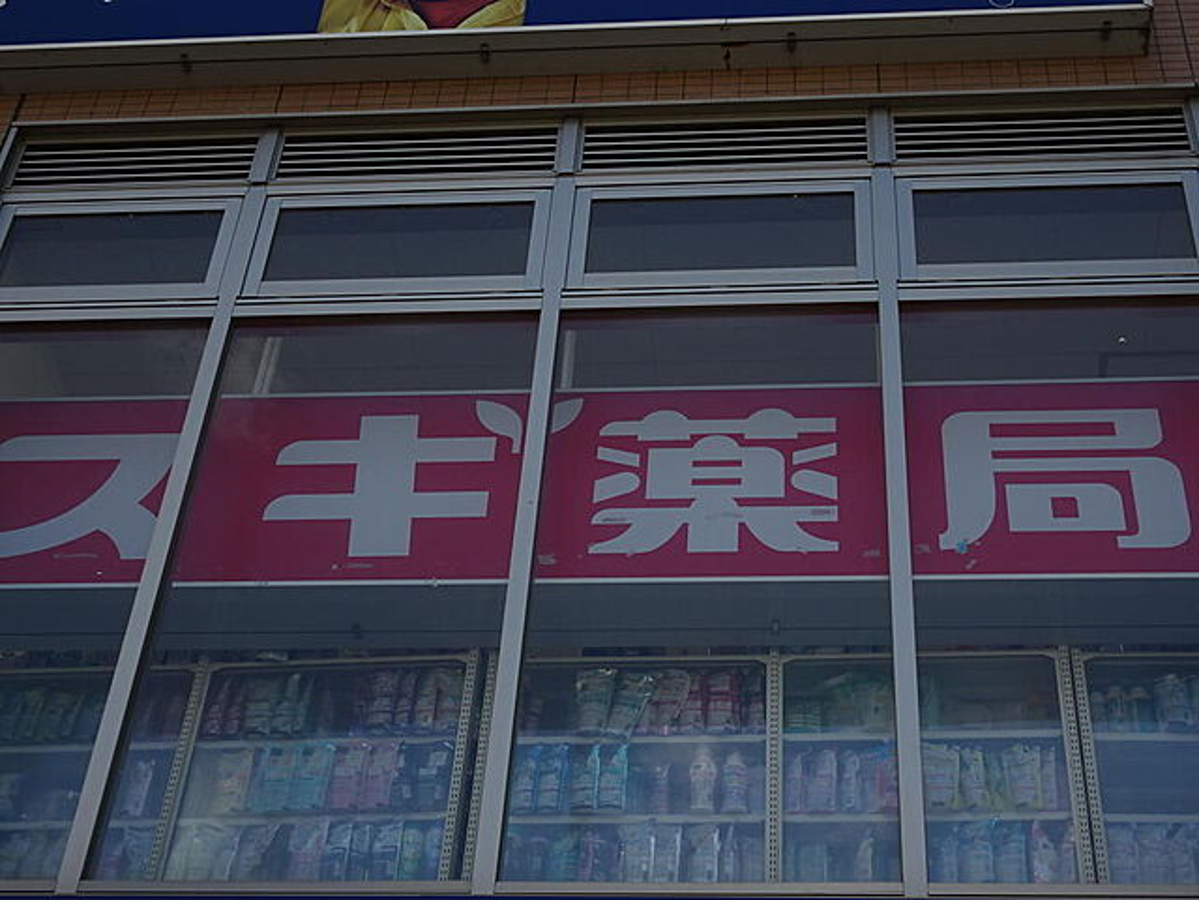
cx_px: 600
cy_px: 450
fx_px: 2148
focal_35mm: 62
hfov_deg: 31.2
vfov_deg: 23.7
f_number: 4.5
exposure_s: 1/320
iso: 80
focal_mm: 10.59
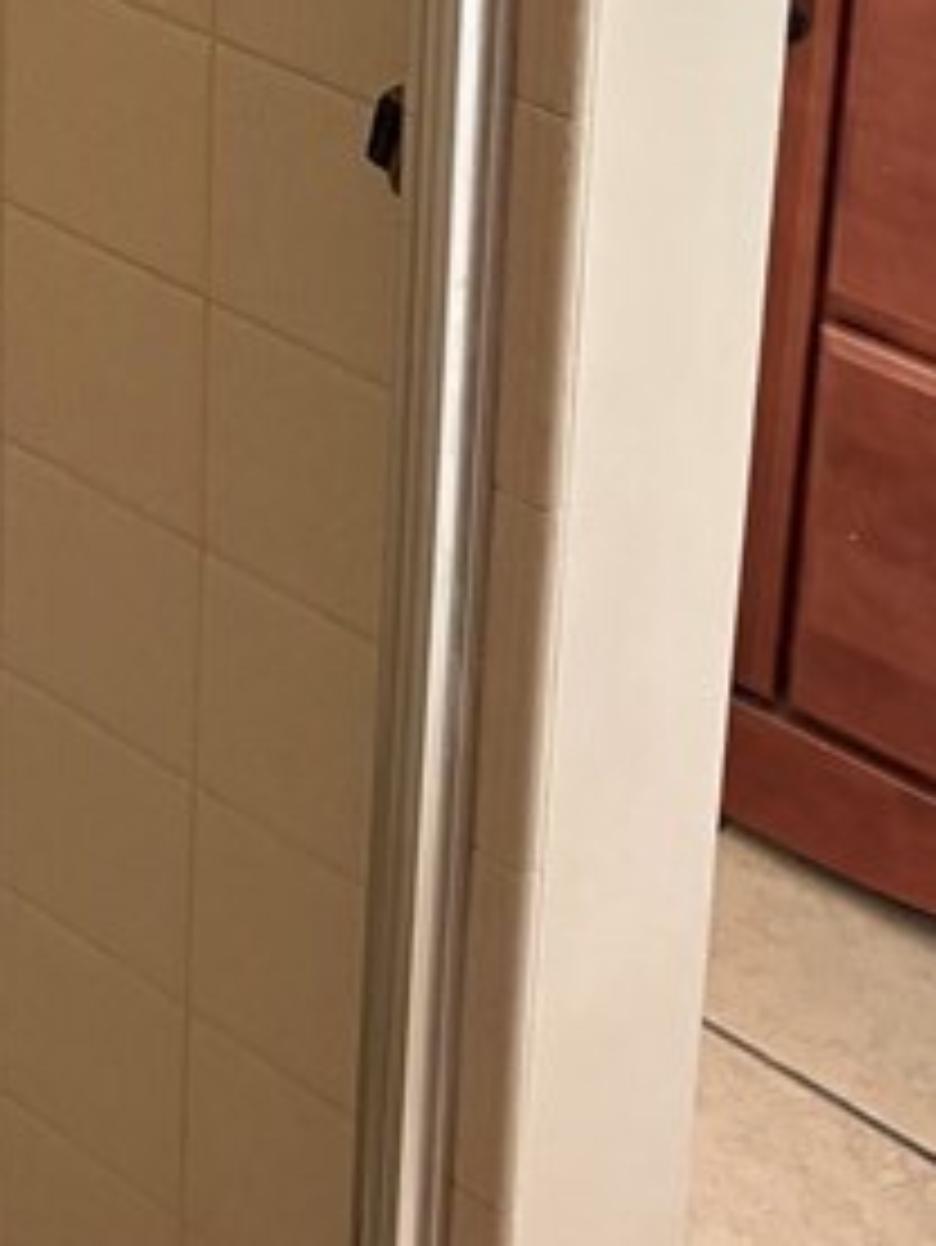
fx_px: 3458
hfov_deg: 14.9
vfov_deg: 18.9
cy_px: -373
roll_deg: +0.8
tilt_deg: -17.0
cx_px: -198
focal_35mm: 96
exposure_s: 1/60
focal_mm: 5.96
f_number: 1.6
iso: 250
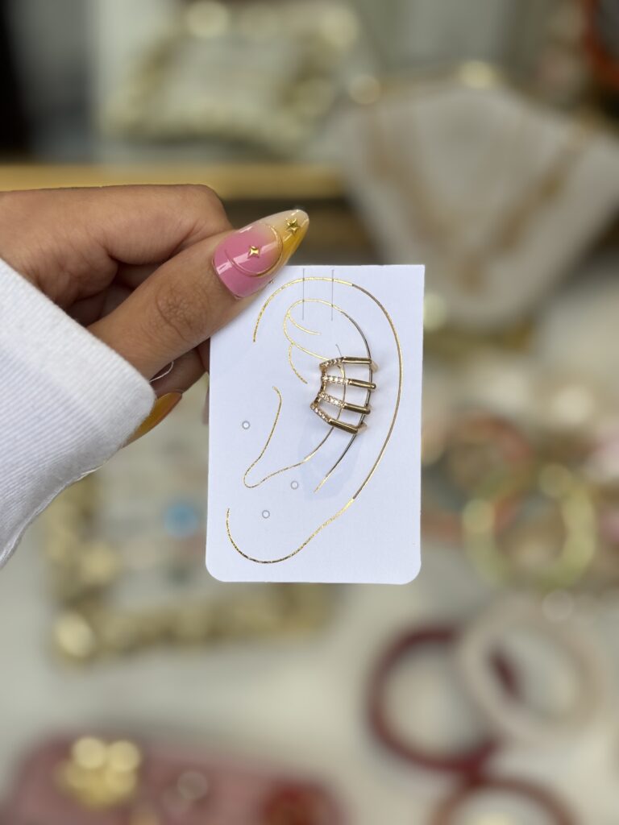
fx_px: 1240
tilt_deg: -57.8
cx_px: 310
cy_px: 412
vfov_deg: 36.8
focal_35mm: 52
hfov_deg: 28.0
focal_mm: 5.96
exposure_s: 1/512
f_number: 1.6
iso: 32
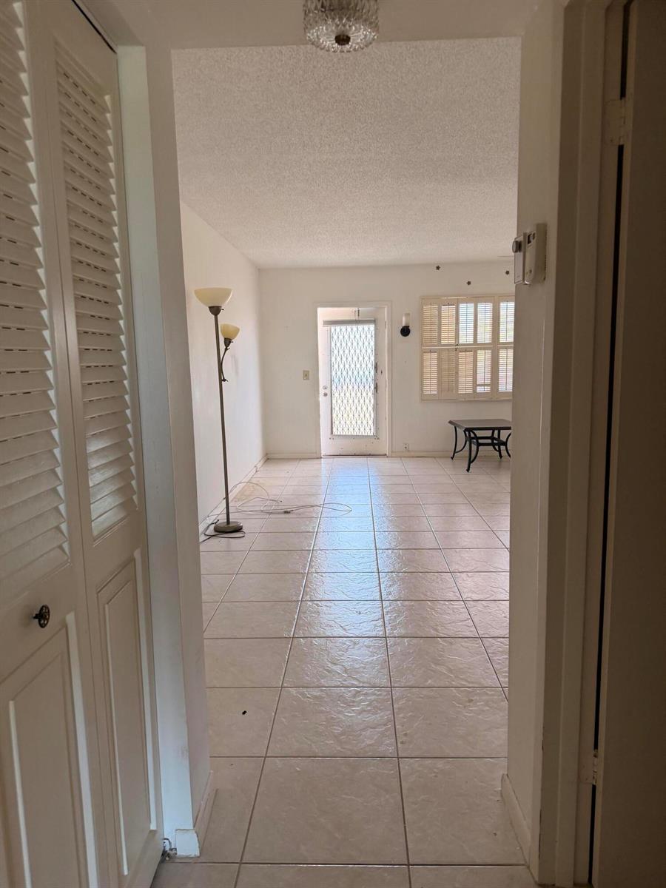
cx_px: 333
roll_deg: +0.7
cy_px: 444
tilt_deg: -10.7
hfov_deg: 56.8
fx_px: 616
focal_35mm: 24
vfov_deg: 71.6
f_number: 1.78
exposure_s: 1/120
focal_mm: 6.76
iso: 200
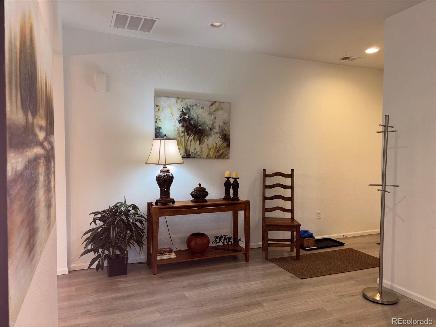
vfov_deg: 53.1
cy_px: 164
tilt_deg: -1.8
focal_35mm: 26
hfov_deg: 67.3
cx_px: 218
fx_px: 327
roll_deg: -0.8
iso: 40
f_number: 1.6
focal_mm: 5.96
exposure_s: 1/22
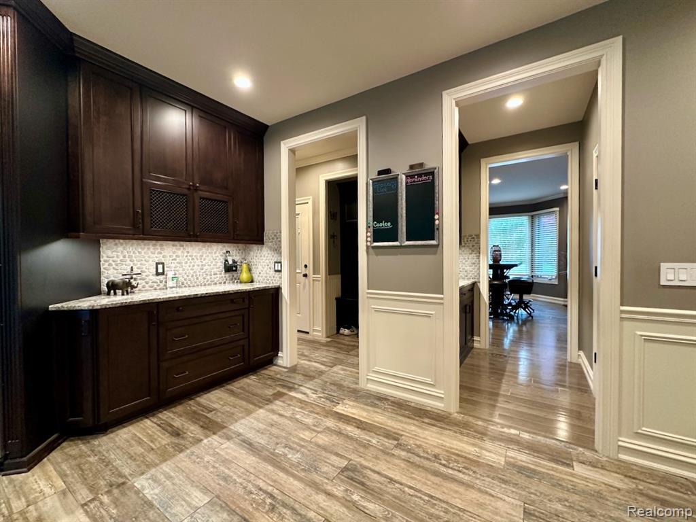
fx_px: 281
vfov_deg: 85.7
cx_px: 348
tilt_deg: -0.7
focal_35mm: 14
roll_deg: -0.9
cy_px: 261
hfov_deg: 102.1
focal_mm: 2.22
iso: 320
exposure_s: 1/60
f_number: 2.2
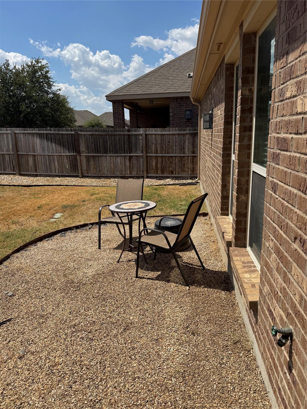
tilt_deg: -13.8
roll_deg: +2.3
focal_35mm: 24
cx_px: 154
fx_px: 284
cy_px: 204
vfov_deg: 71.6
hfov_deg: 56.8
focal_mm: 6.76
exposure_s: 1/7092
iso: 80
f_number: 1.78
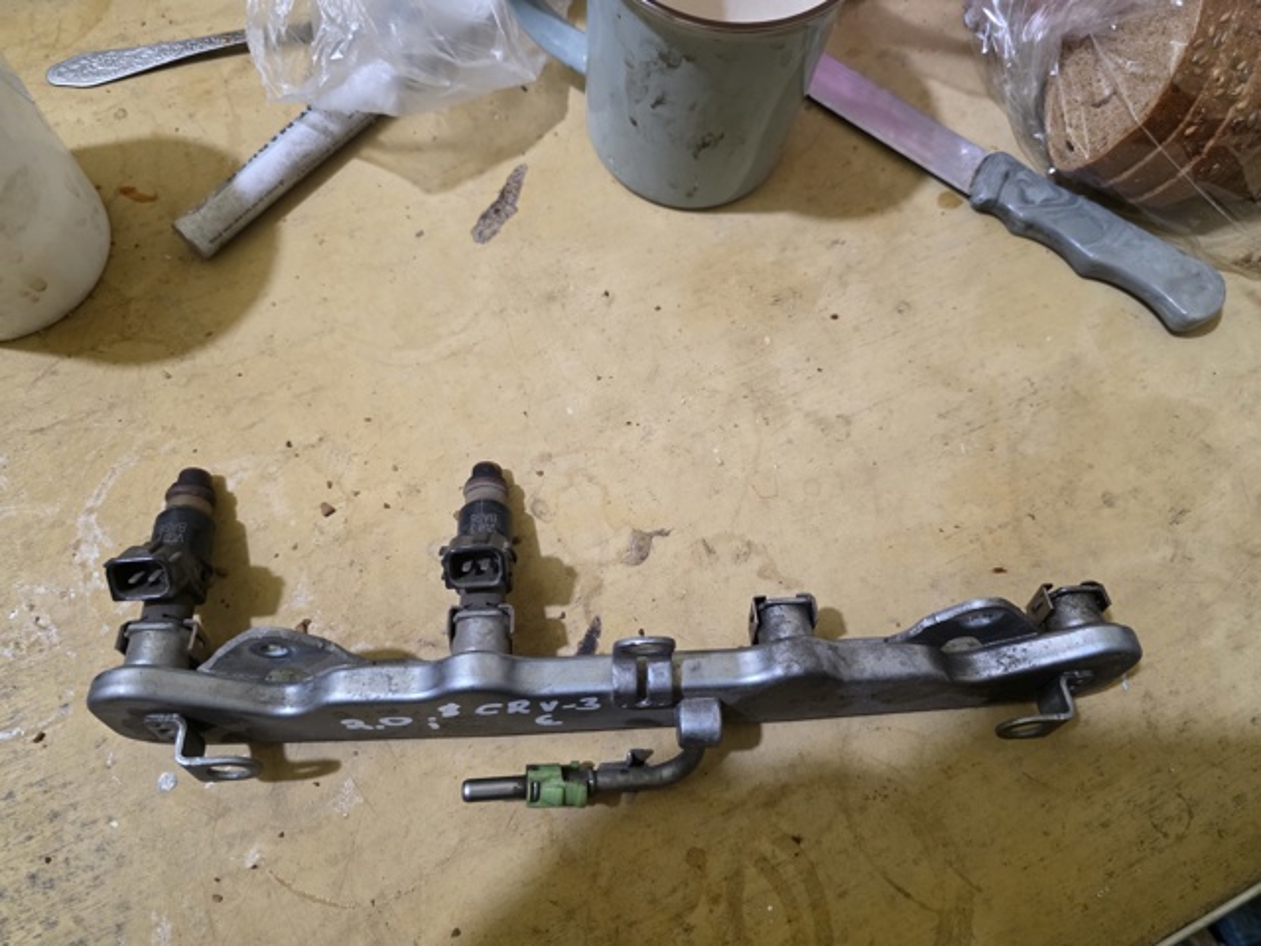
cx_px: 630
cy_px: 473
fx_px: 838
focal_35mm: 23
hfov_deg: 73.9
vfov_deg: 58.9
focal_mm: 6.3
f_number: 1.7
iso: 1000
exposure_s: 1/100
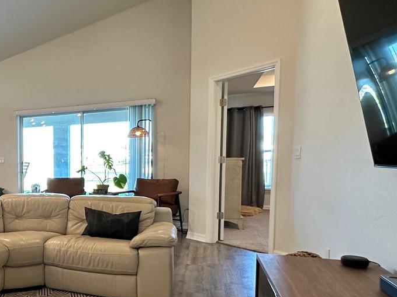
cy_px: 187
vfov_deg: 42.6
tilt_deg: -4.0
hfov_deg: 46.0
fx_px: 378
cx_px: -5
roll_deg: +1.2
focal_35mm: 33
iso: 160
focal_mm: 2.22
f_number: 2.2
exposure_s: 1/60
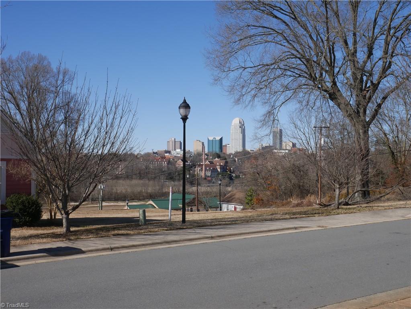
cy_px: 154
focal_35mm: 46
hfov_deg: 41.2
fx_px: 546
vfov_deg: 31.5
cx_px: 206
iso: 200
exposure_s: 1/400
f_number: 11
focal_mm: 23
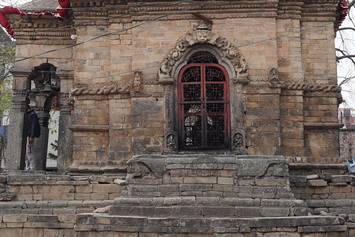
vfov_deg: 21.9
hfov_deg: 32.4
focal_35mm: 62
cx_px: 181
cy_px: 88
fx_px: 611
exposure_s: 1/125
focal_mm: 24
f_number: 7.1
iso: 100
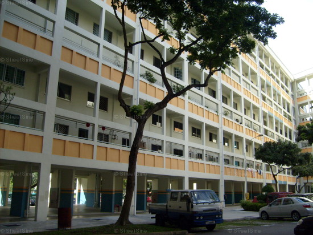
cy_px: 118
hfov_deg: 52.6
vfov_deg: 40.7
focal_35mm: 35
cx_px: 156
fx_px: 316
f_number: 7.1
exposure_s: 1/125
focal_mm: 5.8
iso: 80
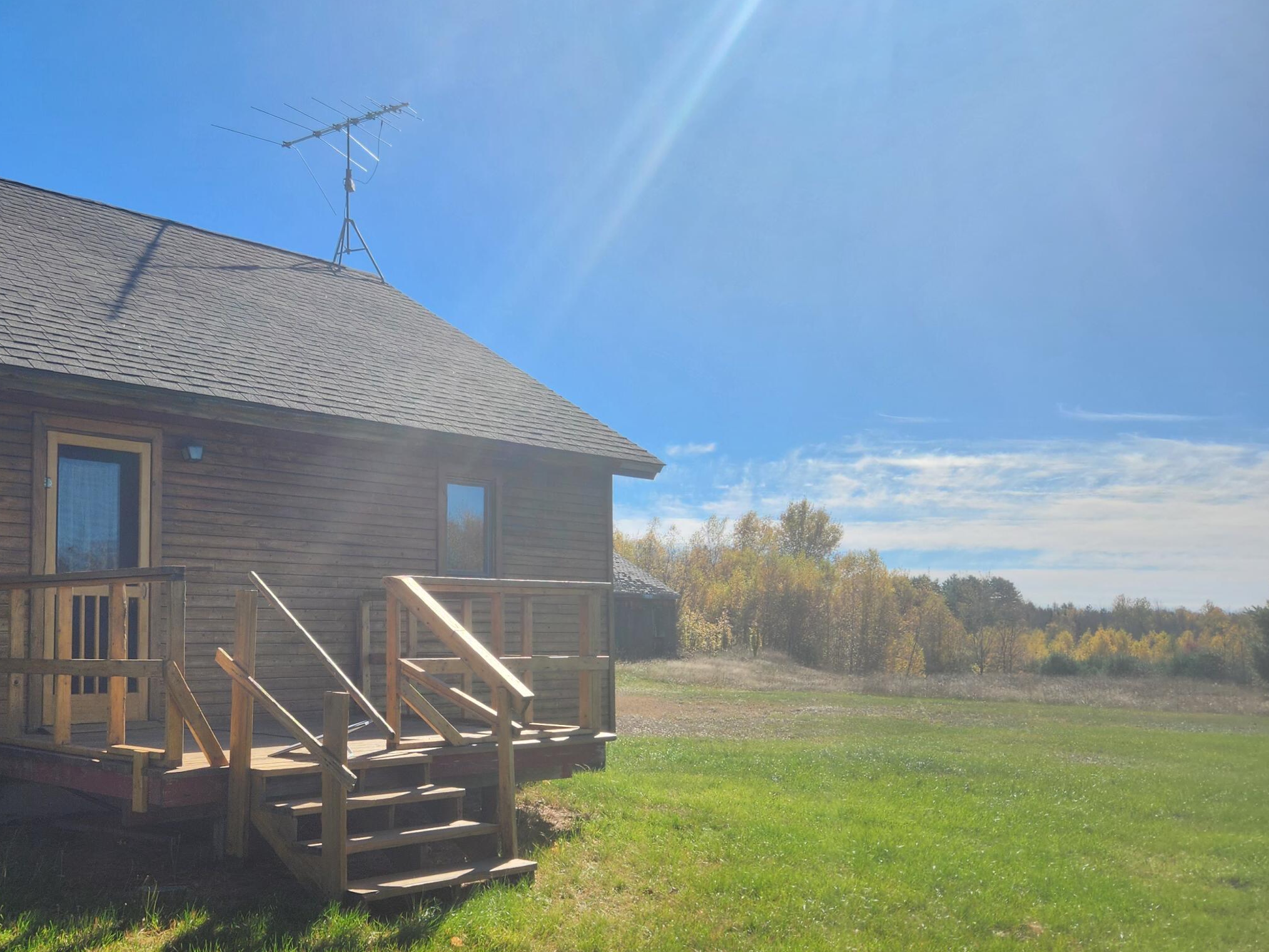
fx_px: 1246
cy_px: 560
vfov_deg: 41.6
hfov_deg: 51.9
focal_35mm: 34
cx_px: 340
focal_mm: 5.4
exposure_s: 1/2456
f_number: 1.8
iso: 20
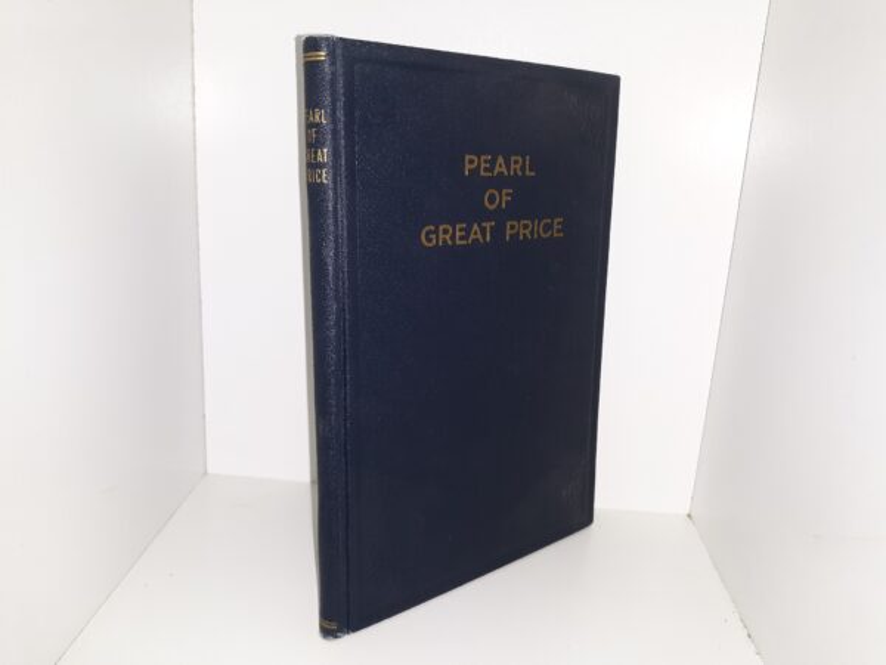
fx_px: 717
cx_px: 443
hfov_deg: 63.4
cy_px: 332
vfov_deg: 49.7
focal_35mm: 28
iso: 64
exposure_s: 1/120
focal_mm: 3.7
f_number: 1.7
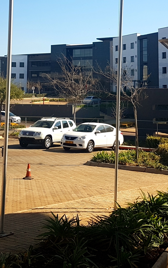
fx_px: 439
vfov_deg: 33.1
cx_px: 75
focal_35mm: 60
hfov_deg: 21.6
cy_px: 55
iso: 40
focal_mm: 4.2
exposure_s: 1/1968
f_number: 1.7
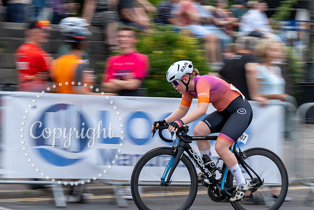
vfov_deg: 8.9
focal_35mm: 154
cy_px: 78
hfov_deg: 13.3
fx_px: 1340
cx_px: 198
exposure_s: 1/100
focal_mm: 122
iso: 500
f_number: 10
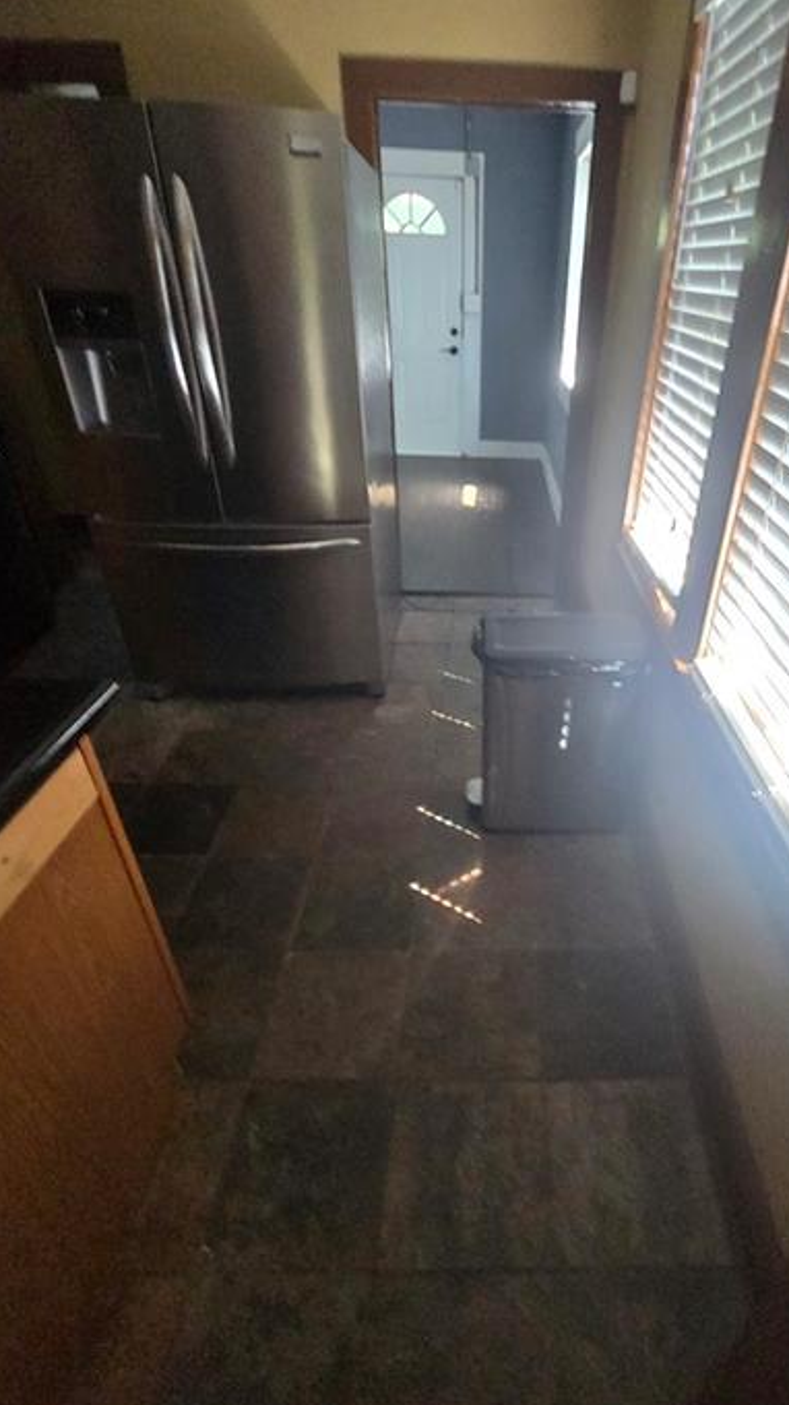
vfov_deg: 99.3
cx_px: 520
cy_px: 676
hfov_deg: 65.4
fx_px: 596
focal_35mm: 16
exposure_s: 1/60
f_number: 2.2
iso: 500
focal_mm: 2.2
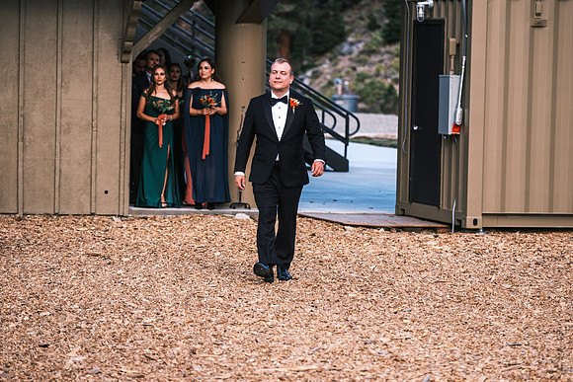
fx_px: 2531
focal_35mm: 159
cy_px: 191
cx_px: 286
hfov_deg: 12.9
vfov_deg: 8.6
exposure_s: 1/950
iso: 400
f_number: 2.8
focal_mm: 106
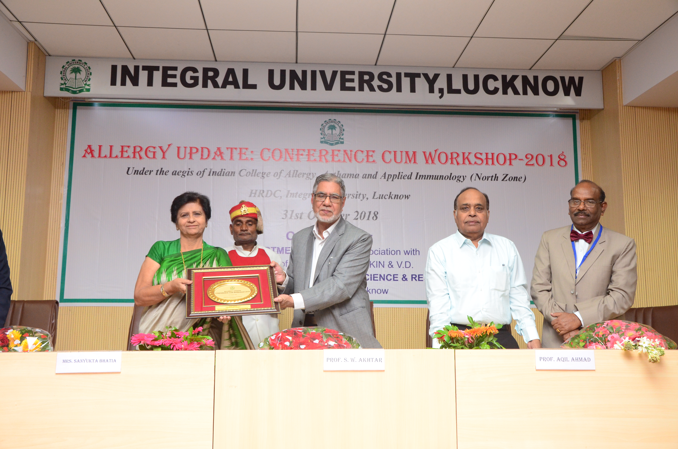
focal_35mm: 38
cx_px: 339
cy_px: 224
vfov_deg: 35.3
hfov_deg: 51.4
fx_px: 705
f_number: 6.3
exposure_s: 1/125
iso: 1250
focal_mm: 25
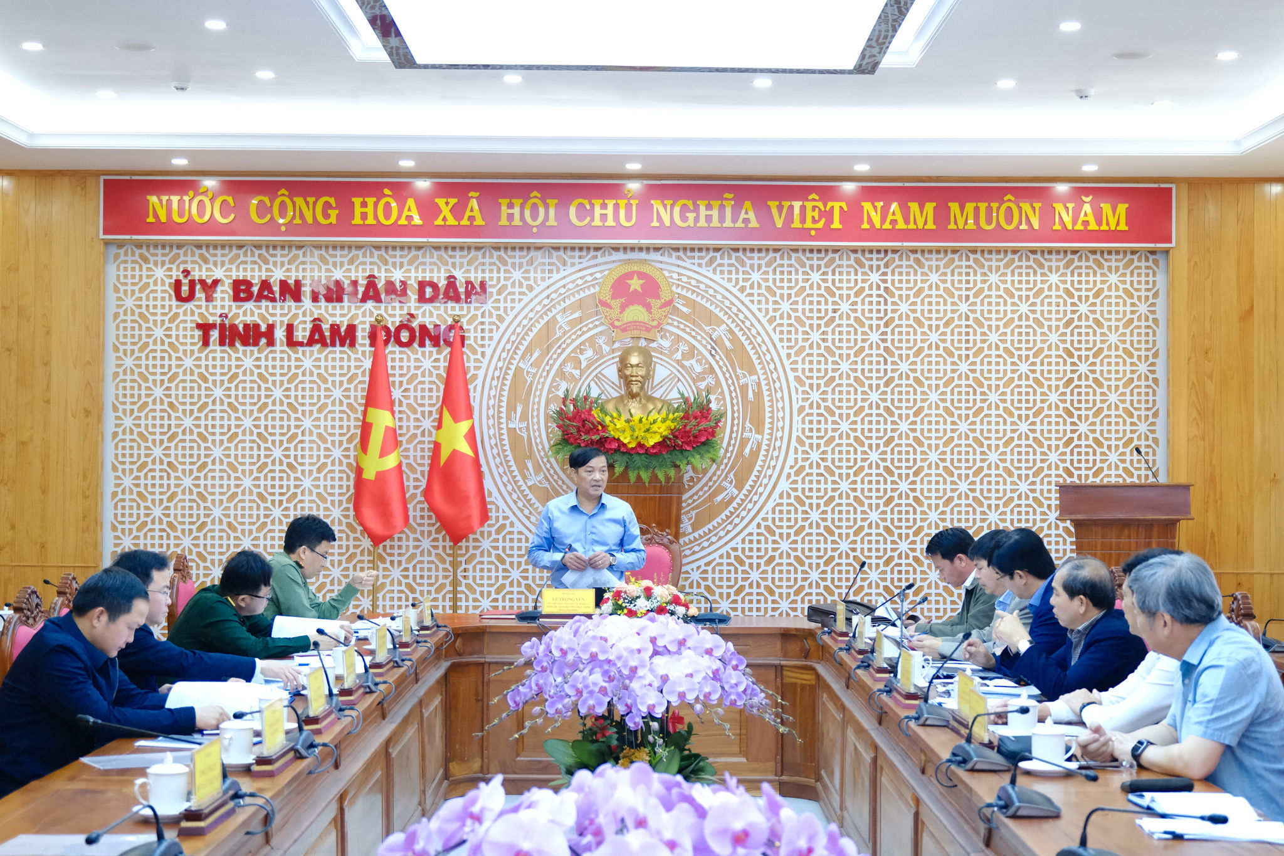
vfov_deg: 24.2
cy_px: 428
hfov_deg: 35.6
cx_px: 642
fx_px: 1997
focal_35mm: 56
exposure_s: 1/320
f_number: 4
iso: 3200
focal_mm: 37.6
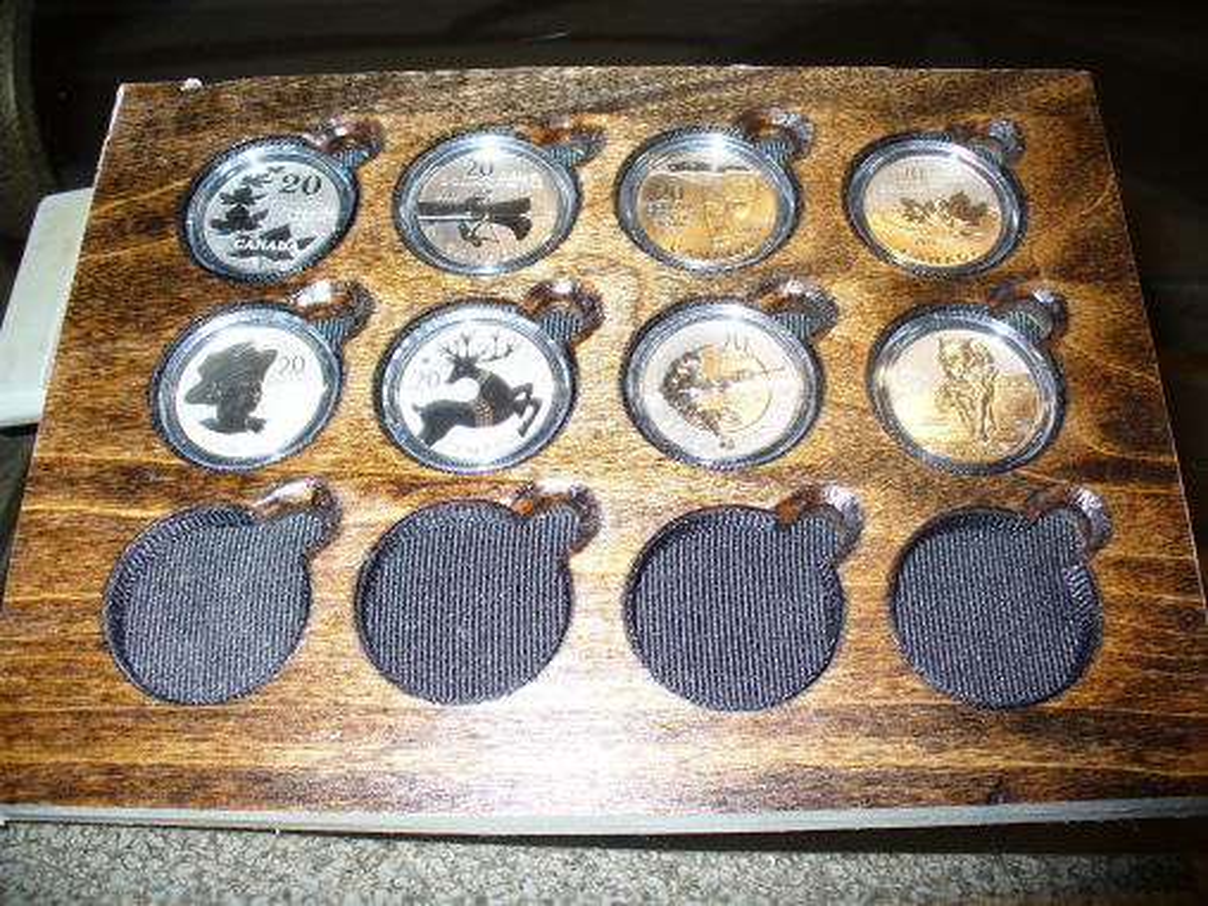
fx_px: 1291
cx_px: 604
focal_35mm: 37
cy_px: 453
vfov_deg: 38.7
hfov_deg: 50.1
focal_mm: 6.1
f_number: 2.8
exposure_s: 1/30
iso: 80
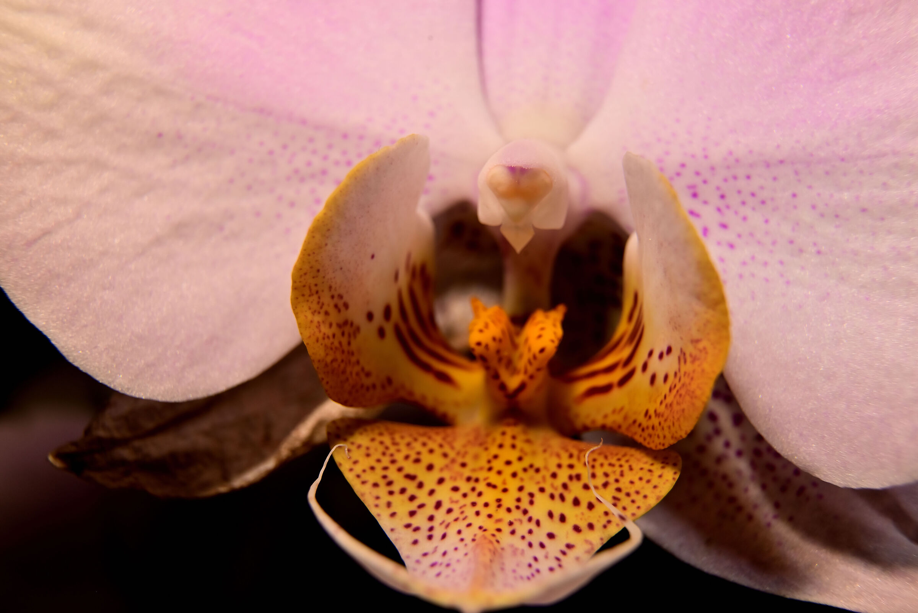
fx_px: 1097
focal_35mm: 43
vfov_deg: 31.2
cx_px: 459
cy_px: 306
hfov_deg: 45.4
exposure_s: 1/160
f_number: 9
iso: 200
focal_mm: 43
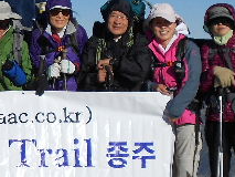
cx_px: -20
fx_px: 795
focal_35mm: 117
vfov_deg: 12.6
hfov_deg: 16.3
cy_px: 41
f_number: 9
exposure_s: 1/320
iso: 80
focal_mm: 5.8
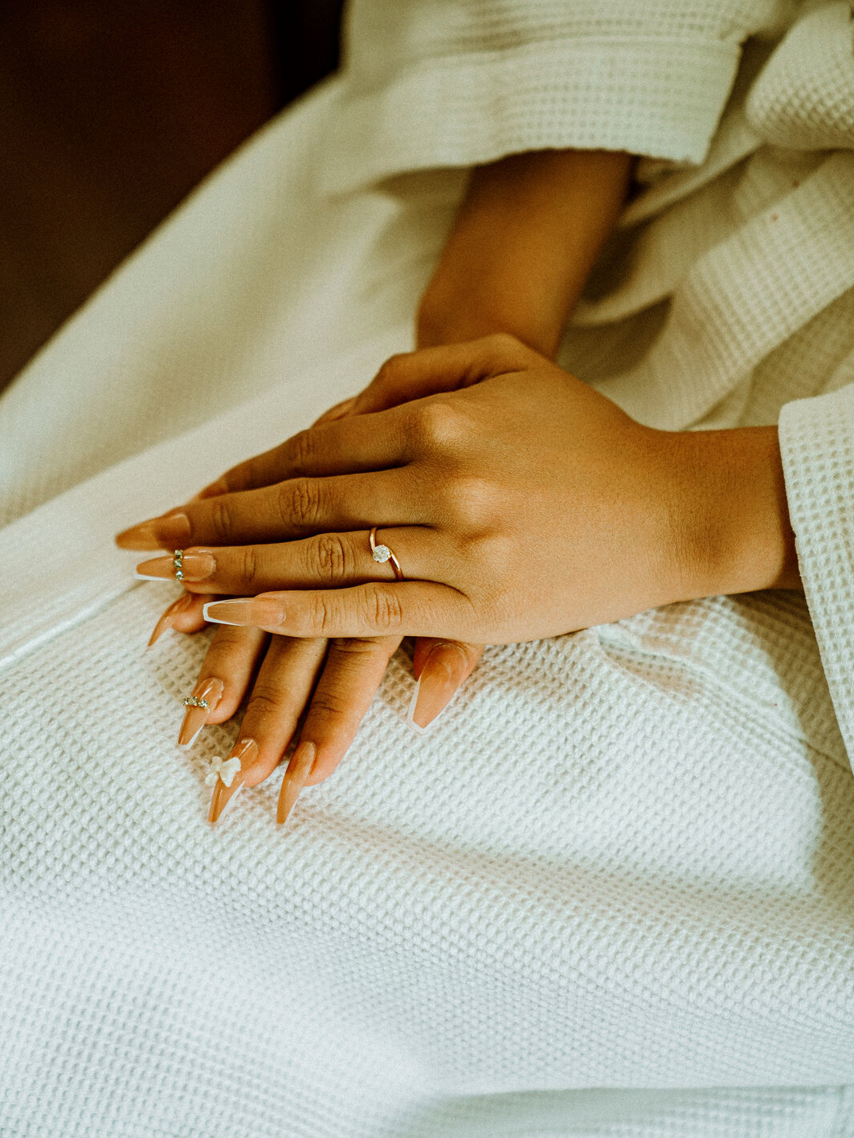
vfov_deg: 25.6
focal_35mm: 76
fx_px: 2500
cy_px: 627
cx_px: 428
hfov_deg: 19.4
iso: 640
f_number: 2.8
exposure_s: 1/80
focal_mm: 70
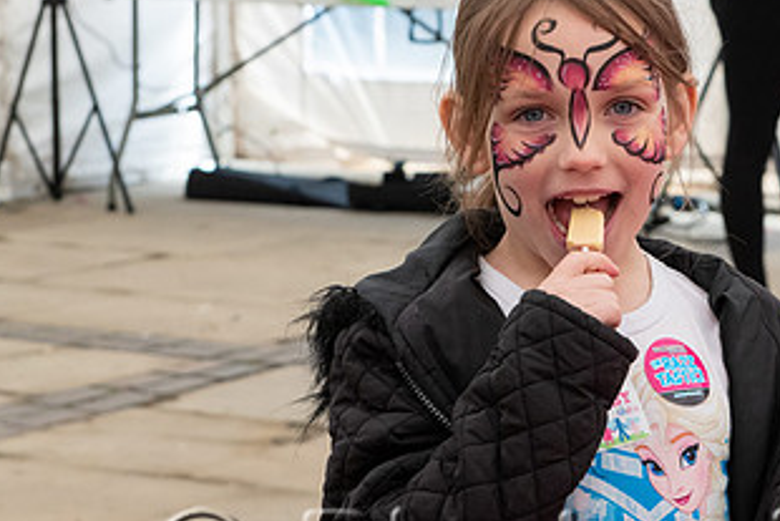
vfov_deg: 8.5
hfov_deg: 12.7
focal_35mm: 161
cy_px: 204
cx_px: 612
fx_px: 3490
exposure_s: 1/320
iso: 1000
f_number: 8
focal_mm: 70
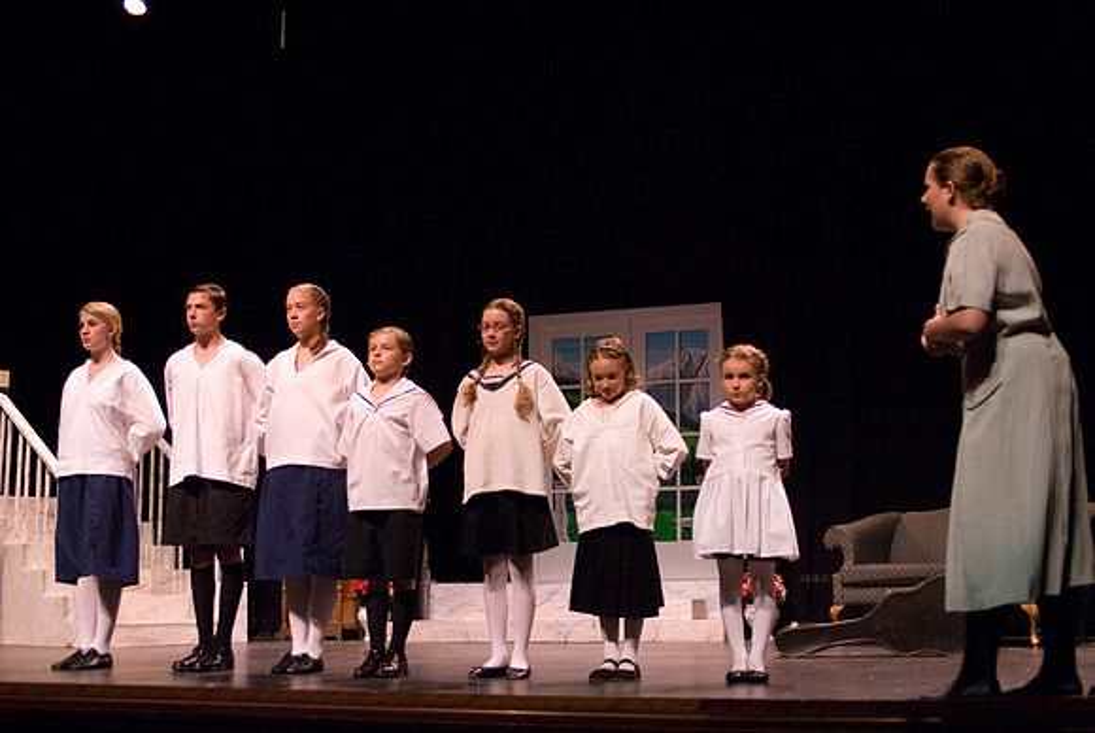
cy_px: 366
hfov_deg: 38.8
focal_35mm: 51
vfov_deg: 26.5
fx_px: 1553
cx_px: 548
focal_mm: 34
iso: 1600
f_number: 2.8
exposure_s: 1/200
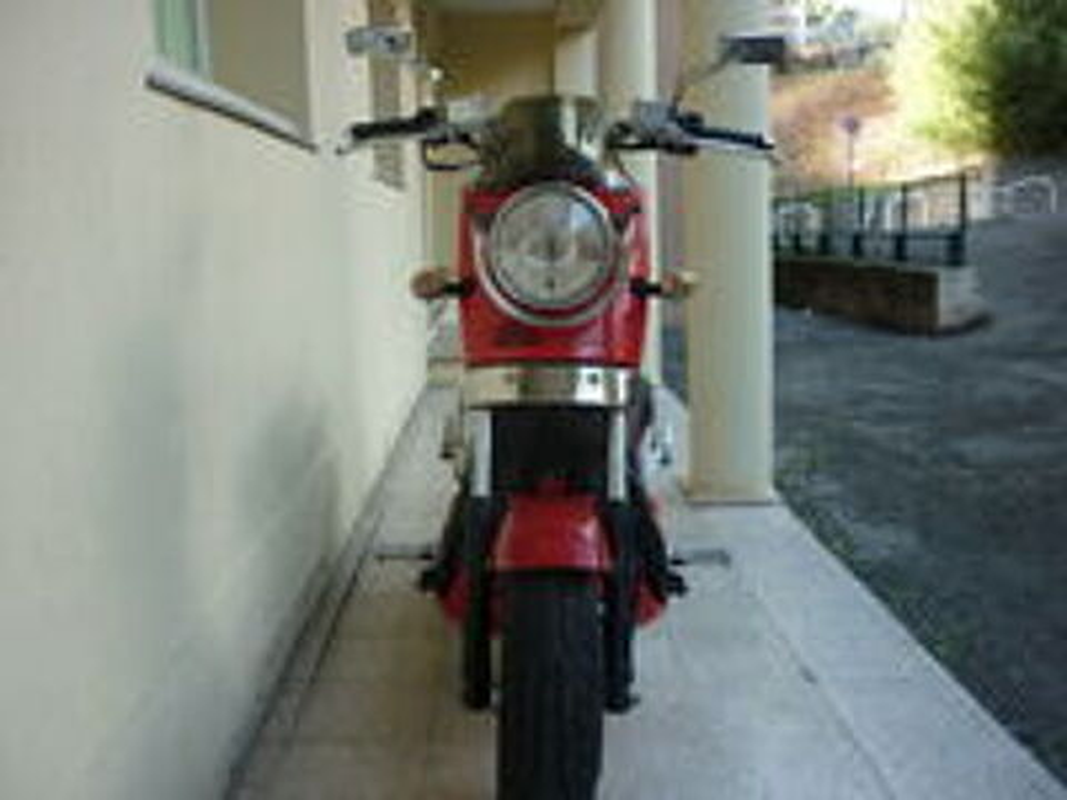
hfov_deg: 55.4
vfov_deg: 42.9
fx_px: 1017
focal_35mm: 33
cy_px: 400
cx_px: 534
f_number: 2.8
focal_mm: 5.5
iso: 80
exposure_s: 1/60
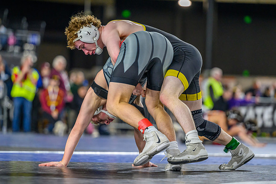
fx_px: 1505
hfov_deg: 10.5
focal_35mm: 196
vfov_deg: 7.0
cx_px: 134
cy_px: 87
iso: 2500
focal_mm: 155
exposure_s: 1/1000
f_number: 2.8
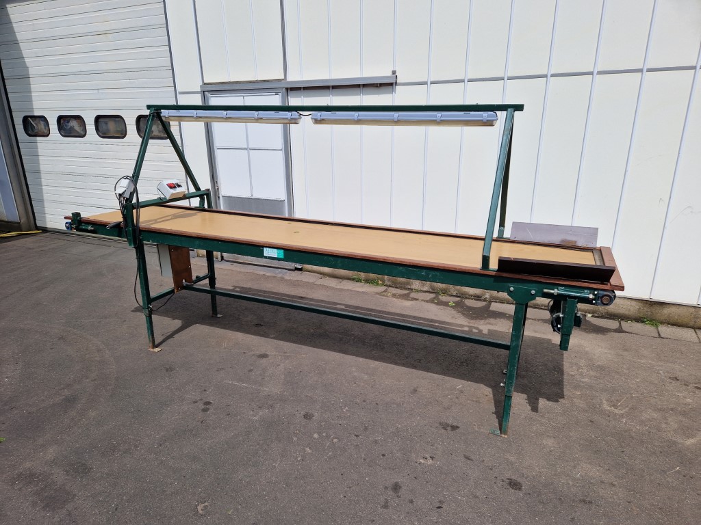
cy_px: 262
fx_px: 466
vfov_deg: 58.9
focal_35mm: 23
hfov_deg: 73.9
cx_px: 350
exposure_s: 1/2912
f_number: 1.8
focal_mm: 5.4
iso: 50
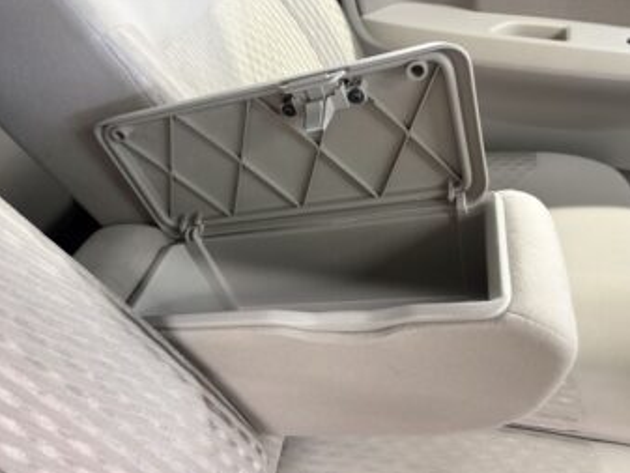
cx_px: 310
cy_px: 238
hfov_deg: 65.3
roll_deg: +2.2
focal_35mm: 27
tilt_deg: -39.5
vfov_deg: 51.4
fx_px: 492
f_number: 1.6
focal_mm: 5.96
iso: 500
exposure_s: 1/50
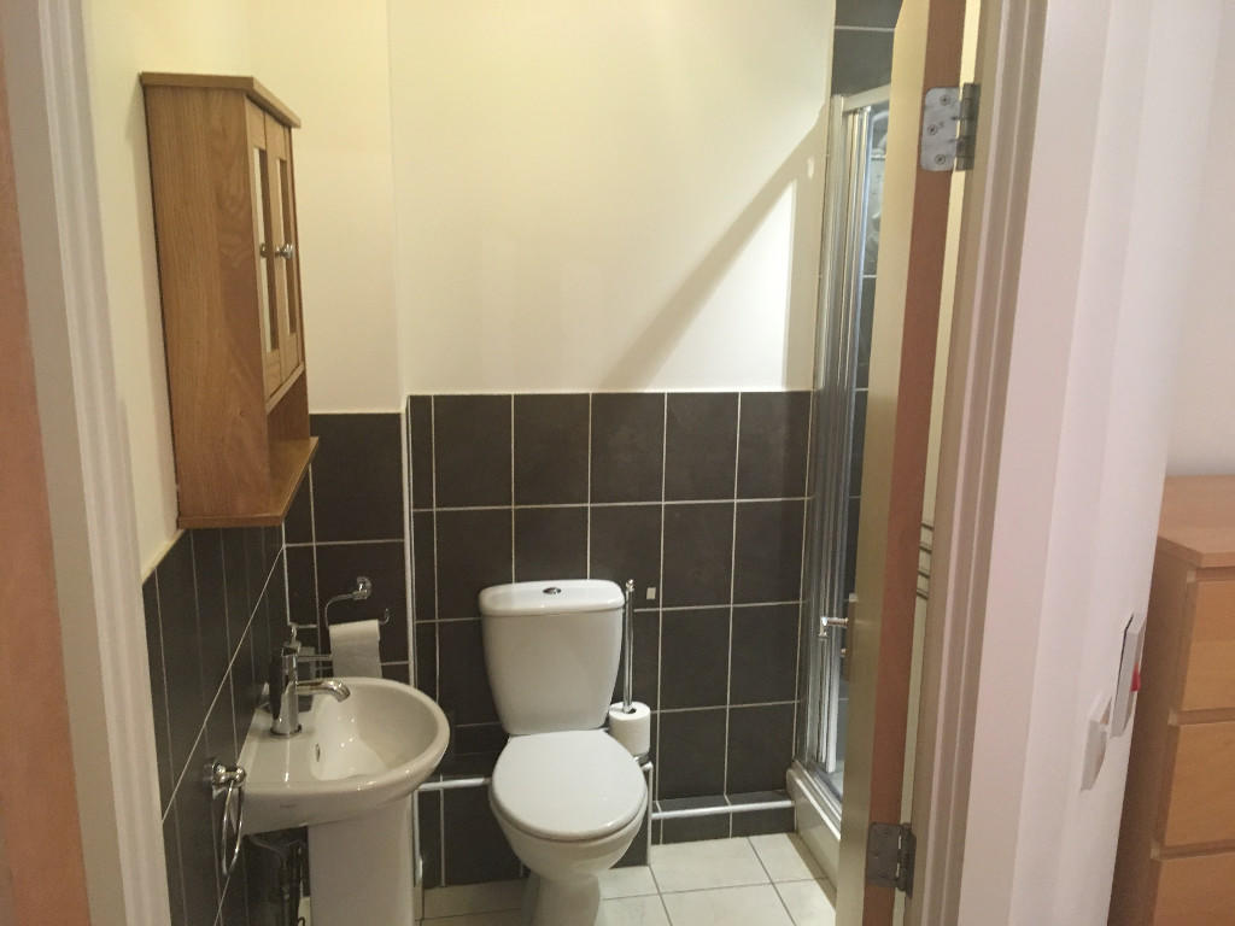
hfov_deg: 61.7
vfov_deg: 48.2
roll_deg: -1.2
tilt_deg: -12.5
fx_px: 1035
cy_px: 463
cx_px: 618
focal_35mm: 29
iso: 200
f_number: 2.2
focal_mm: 4.15
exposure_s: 1/33
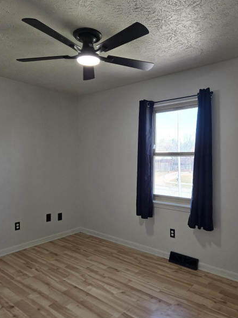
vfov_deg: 67.1
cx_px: 128
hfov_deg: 53.0
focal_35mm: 26
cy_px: 178
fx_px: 239
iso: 64
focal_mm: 5.4
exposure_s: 1/180
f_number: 1.8
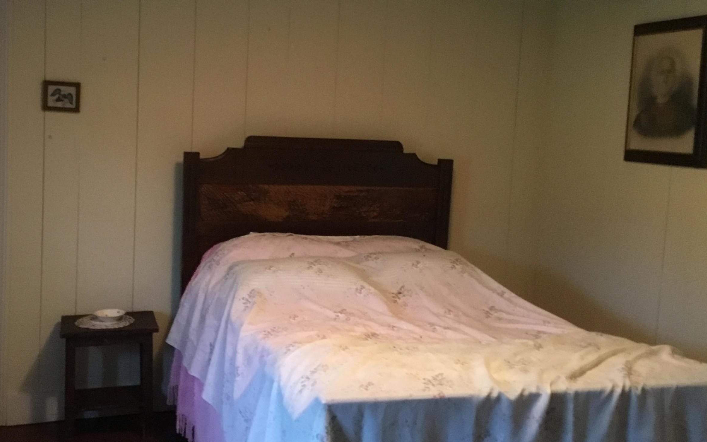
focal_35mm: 43
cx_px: 291
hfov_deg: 46.0
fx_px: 828
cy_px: 198
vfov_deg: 29.8
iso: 200
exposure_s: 1/20
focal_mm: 3.3
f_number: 2.4
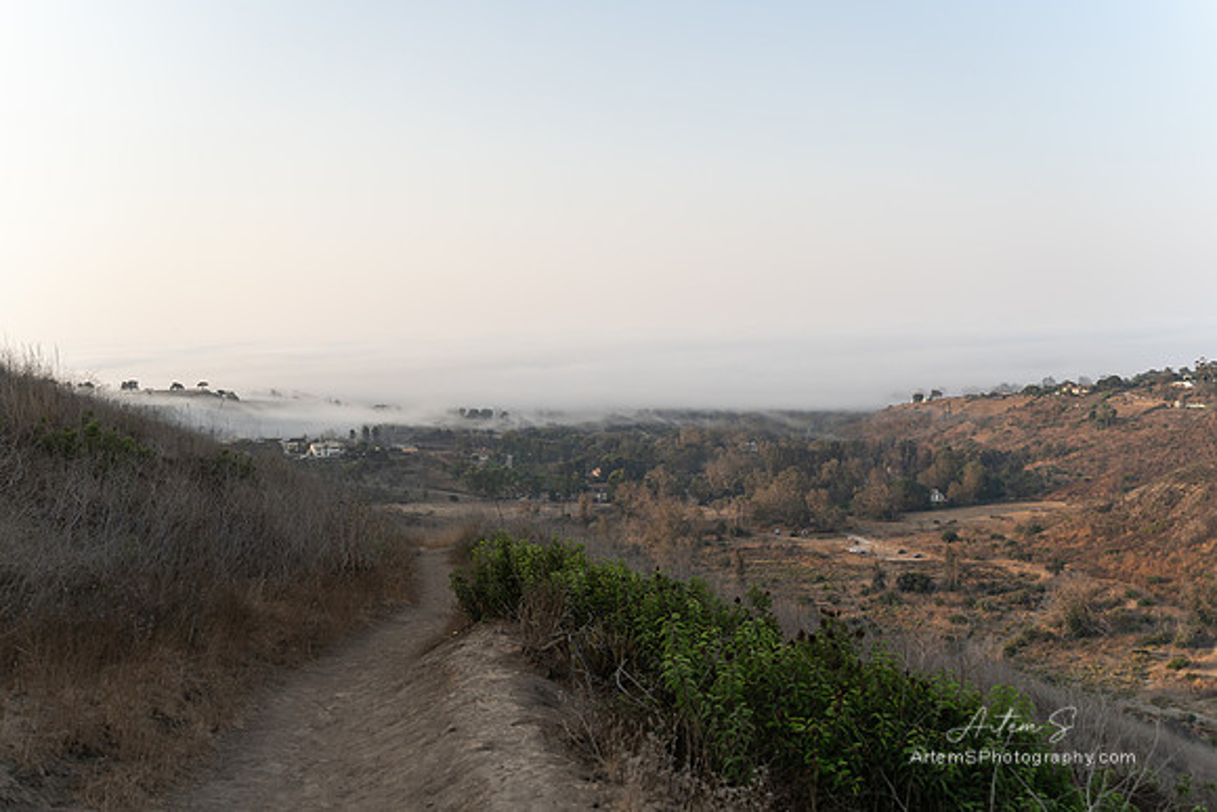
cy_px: 406
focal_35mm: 33
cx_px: 608
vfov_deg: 40.0
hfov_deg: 57.2
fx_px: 1116
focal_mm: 33
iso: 100
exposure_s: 1/640
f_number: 3.2
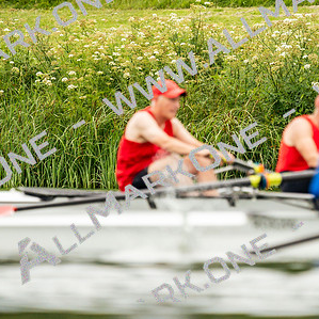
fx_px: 15483
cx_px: 235
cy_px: 119
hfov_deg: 1.2
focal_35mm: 1485
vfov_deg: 1.2
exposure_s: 1/2000
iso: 500
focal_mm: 600
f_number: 6.3
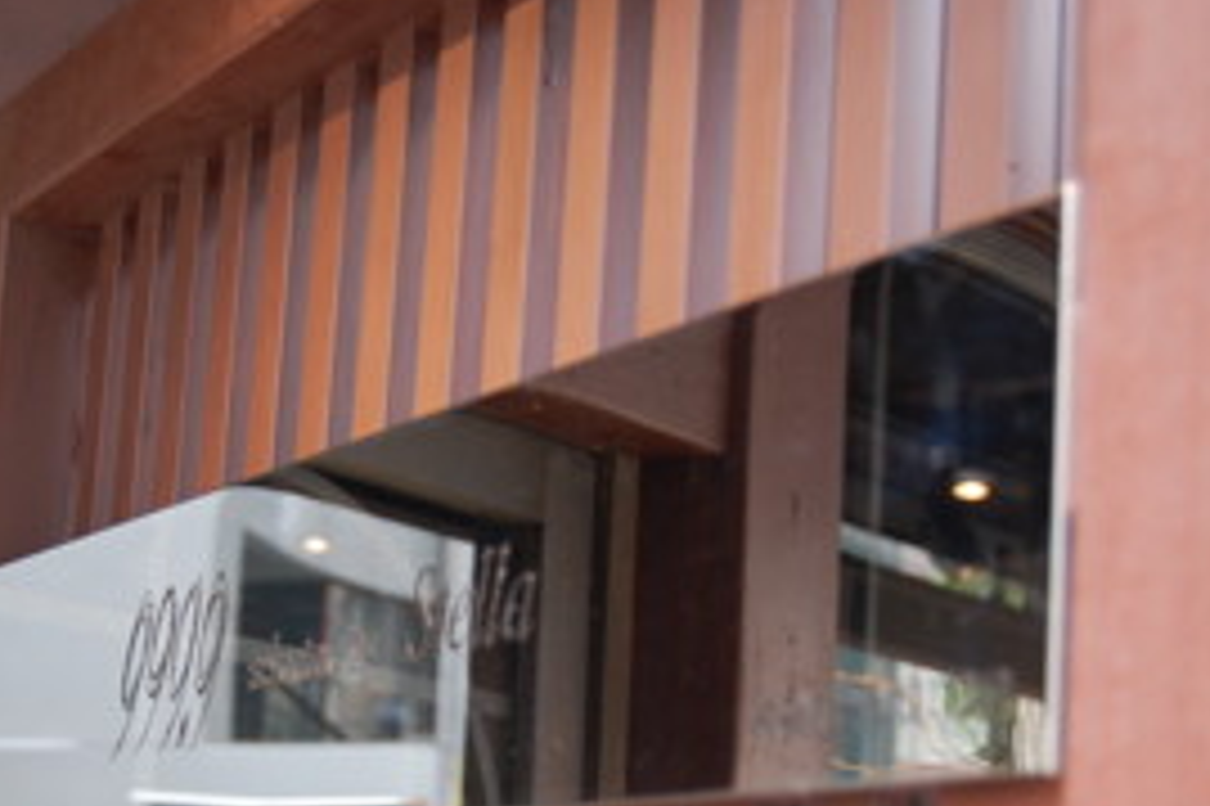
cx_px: 468
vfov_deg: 17.4
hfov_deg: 26.0
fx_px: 2614
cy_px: 615
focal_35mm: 78
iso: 400
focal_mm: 31
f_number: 4.5
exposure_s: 1/50
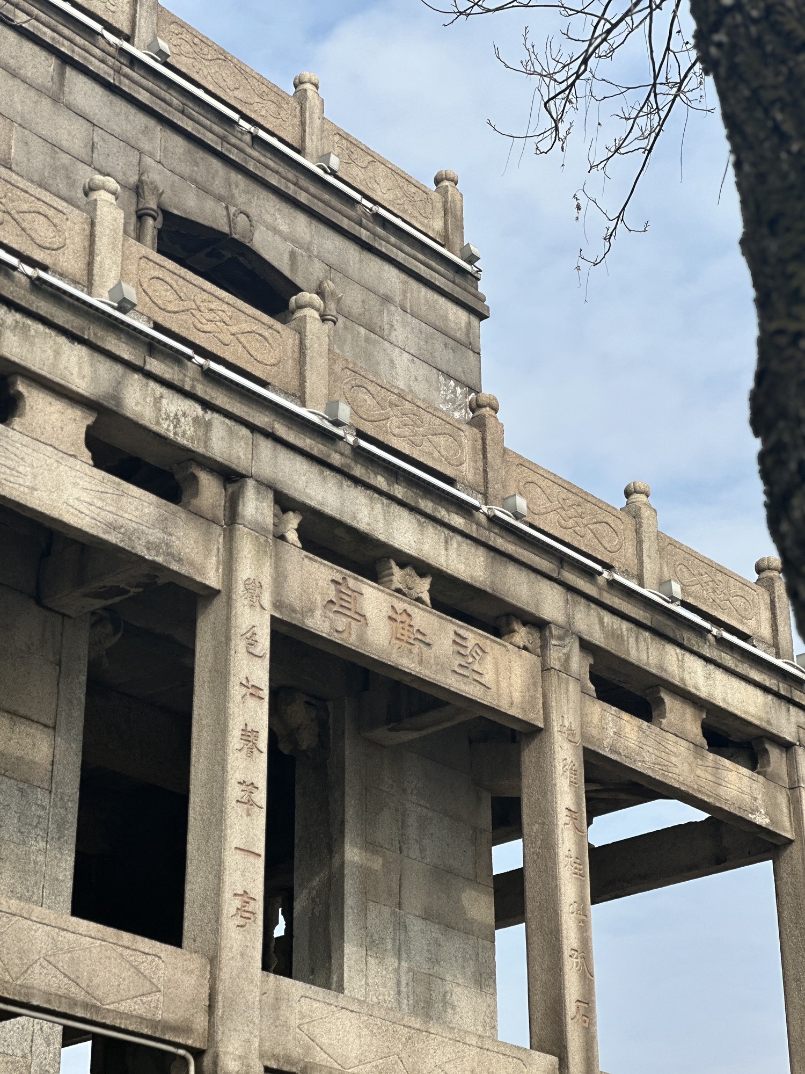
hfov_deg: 19.1
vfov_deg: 25.3
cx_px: 402
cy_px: 537
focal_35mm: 77
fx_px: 2388
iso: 32
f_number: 2.8
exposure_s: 1/579
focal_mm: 9
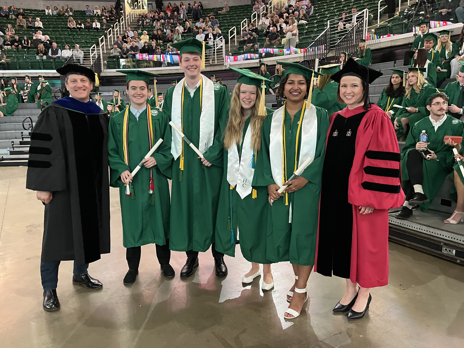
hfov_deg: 67.3
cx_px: 232
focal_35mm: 26
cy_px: 174
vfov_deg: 53.1
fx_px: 349
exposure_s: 1/30
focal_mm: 5.1
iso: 640
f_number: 1.6
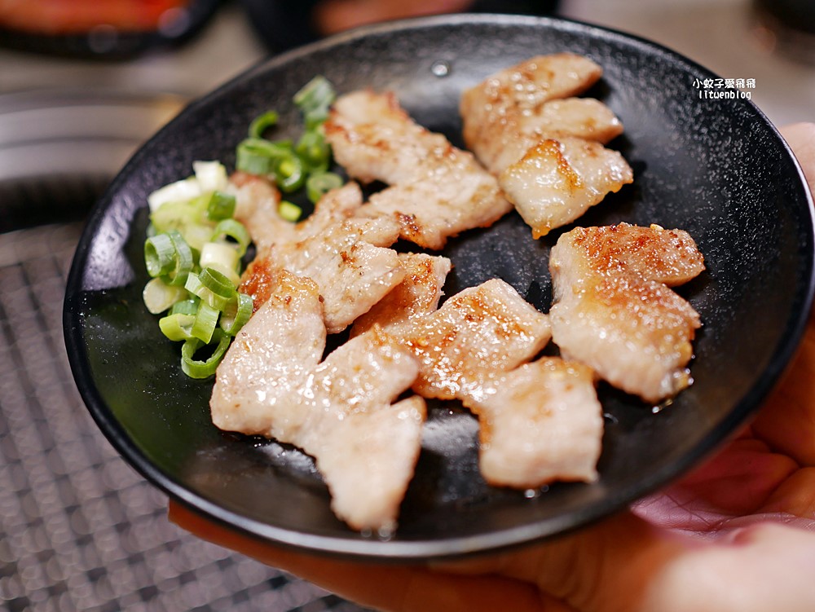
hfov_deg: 38.2
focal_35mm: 50
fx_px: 1178
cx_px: 408
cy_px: 306
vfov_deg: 29.1
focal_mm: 25
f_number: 1.8
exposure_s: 1/200
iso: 200
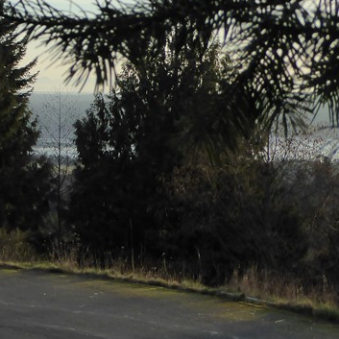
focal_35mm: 118
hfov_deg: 14.0
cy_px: -7
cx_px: -133
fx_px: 1307
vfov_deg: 14.5
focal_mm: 7.8
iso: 200
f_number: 3.9
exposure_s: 1/640
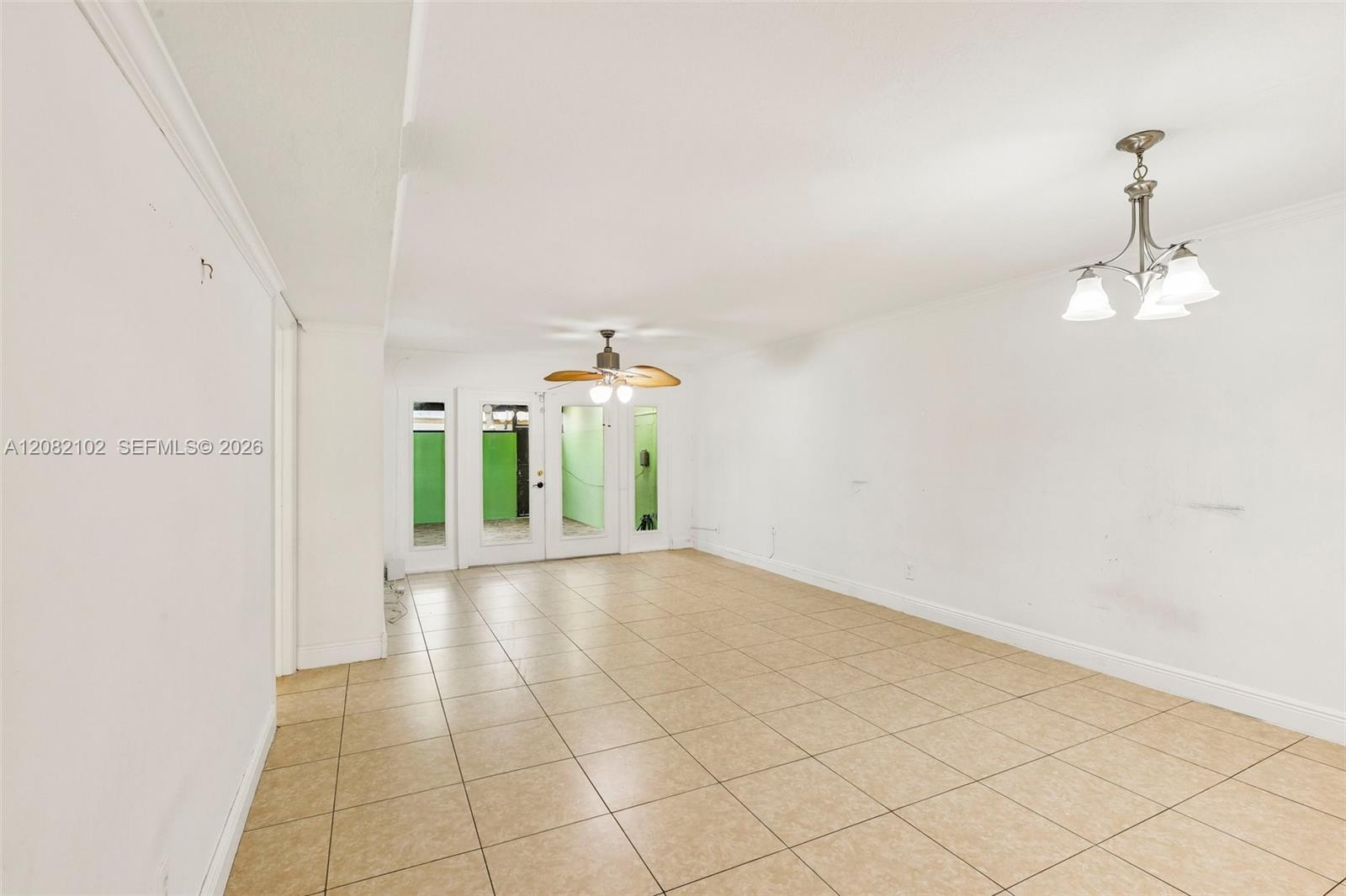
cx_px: 673
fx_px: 635
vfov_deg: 70.4
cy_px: 448
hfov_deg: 93.3
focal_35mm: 17
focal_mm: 17
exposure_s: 1/3.33
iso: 200
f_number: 9
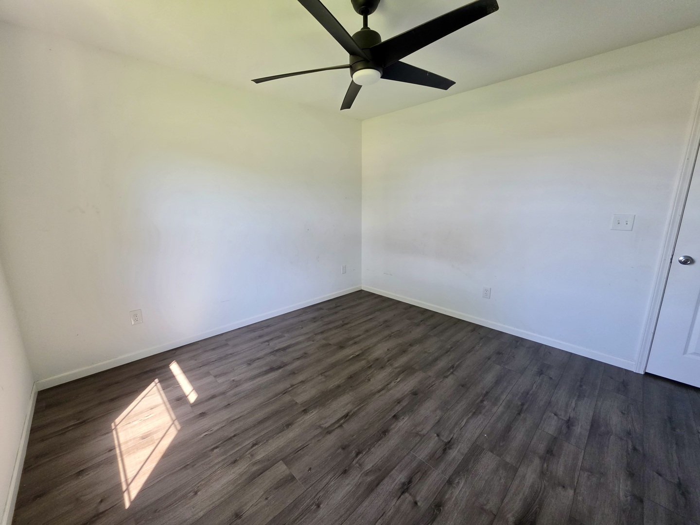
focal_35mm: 13
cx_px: 350
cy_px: 262
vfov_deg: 89.9
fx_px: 263
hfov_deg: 106.2
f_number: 1.9
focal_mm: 2.2
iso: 125
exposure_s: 1/120
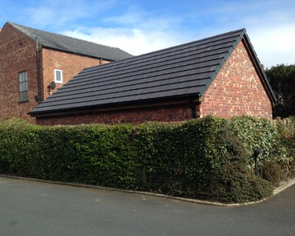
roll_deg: +1.4
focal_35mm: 35
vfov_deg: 42.2
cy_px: 119
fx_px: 305
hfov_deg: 51.6
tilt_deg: +0.2
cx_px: 148
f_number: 2.4
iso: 50
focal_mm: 4.12
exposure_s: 1/935
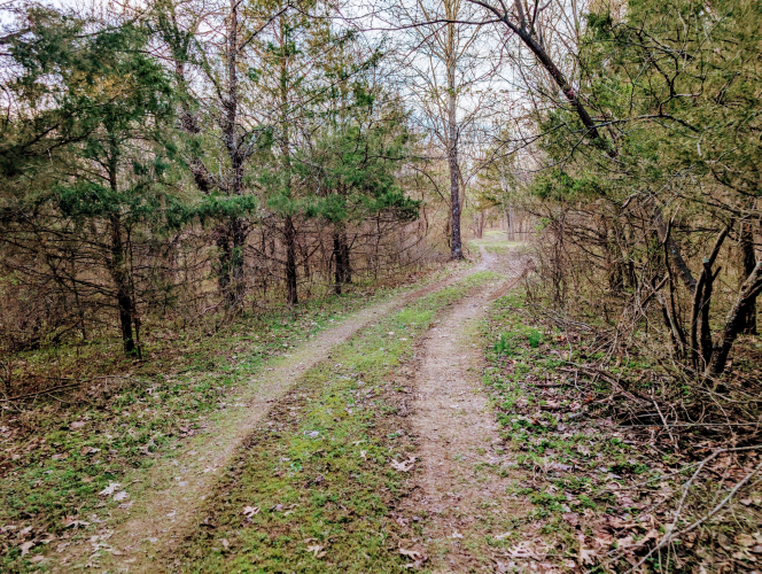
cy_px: 287
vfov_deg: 56.9
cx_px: 381
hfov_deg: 71.5
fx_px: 529
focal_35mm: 24
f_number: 1.68
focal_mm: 6.9
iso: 26
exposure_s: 1/286
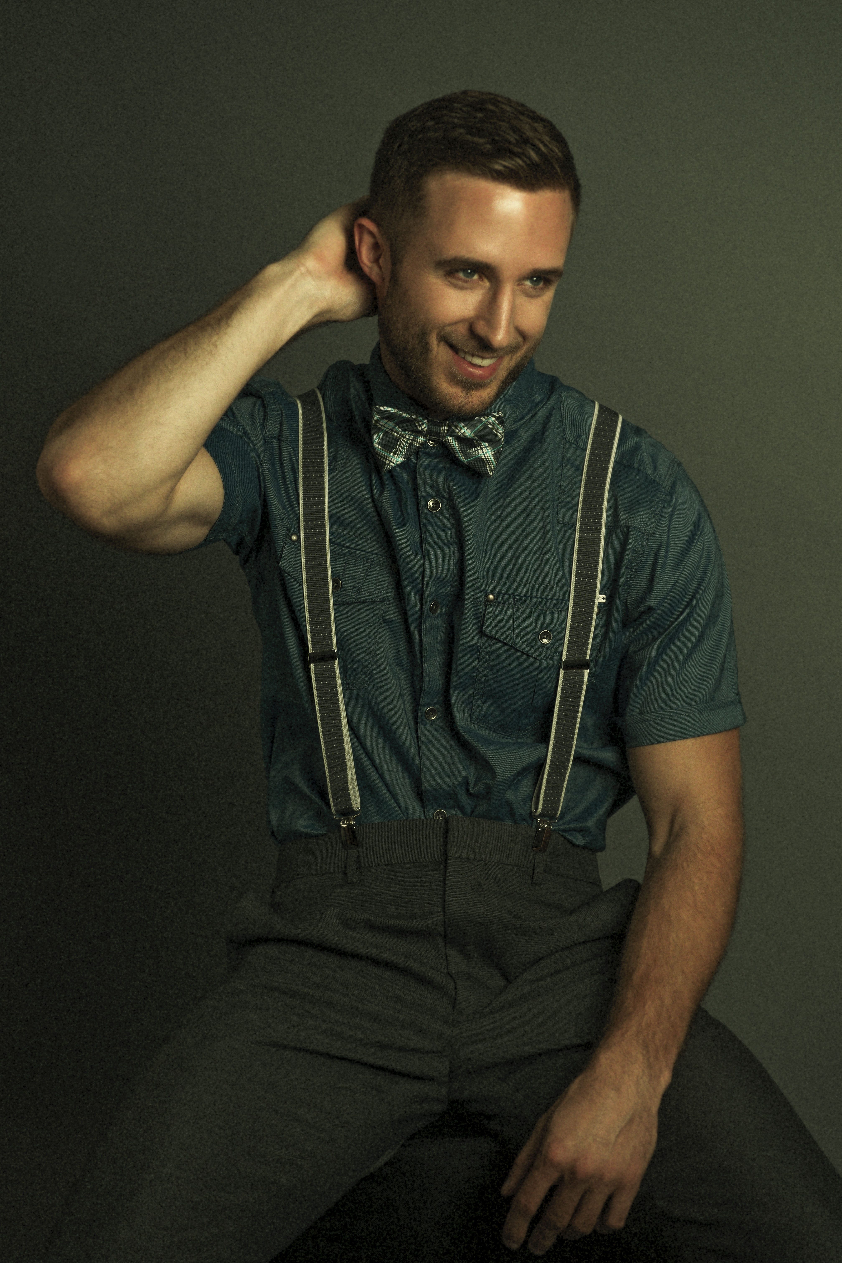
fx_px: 2456
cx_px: 421
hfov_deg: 19.5
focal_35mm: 70
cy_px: 632
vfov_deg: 28.8
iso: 200
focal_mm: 70
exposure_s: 1/160
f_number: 5.6
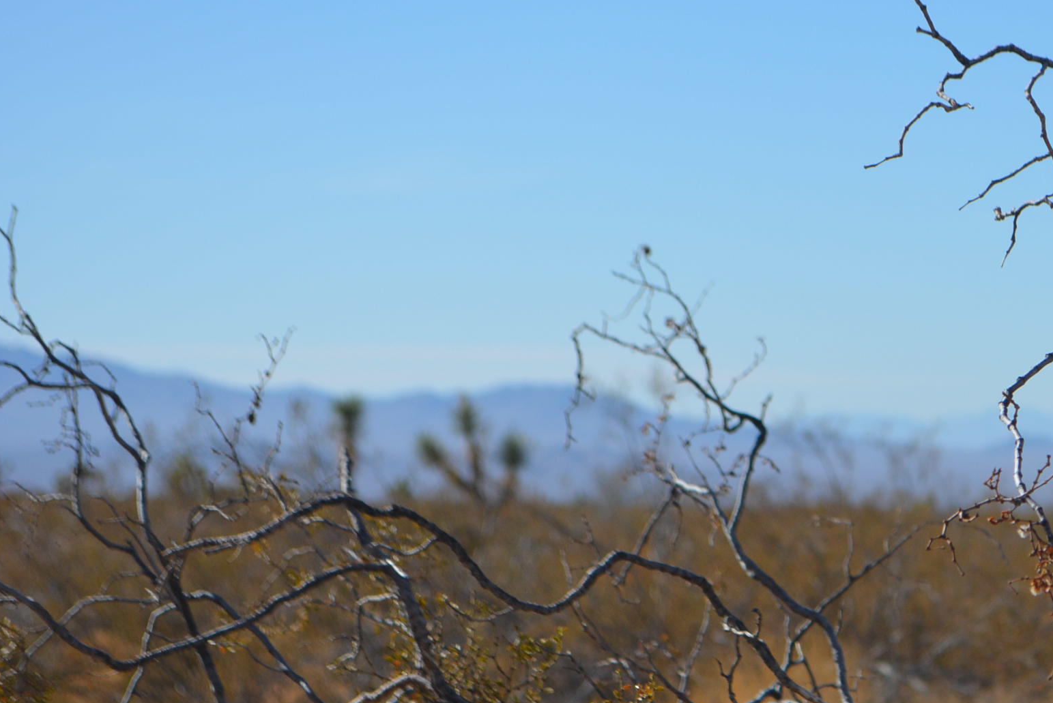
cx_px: 1007
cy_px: 517
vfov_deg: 8.6
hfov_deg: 12.7
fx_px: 4682
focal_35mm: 160
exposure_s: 1/1600
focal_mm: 55
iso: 400
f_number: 7.1
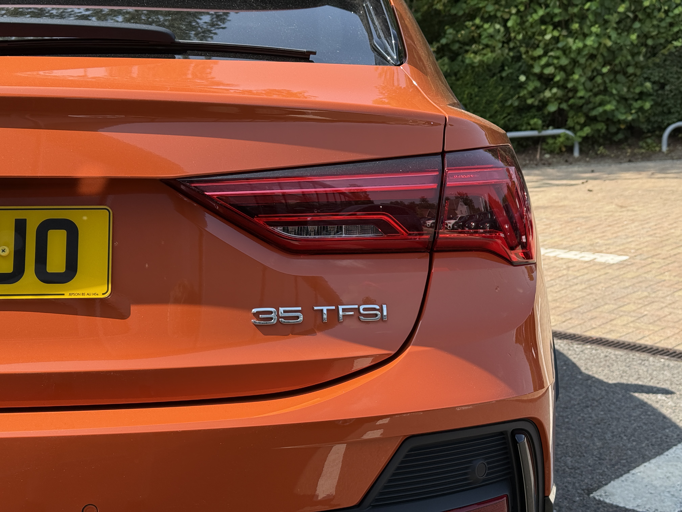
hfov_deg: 39.7
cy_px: 256
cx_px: 341
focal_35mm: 48
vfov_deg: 30.3
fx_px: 946
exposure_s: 1/1678
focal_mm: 6.76
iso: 80
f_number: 1.78
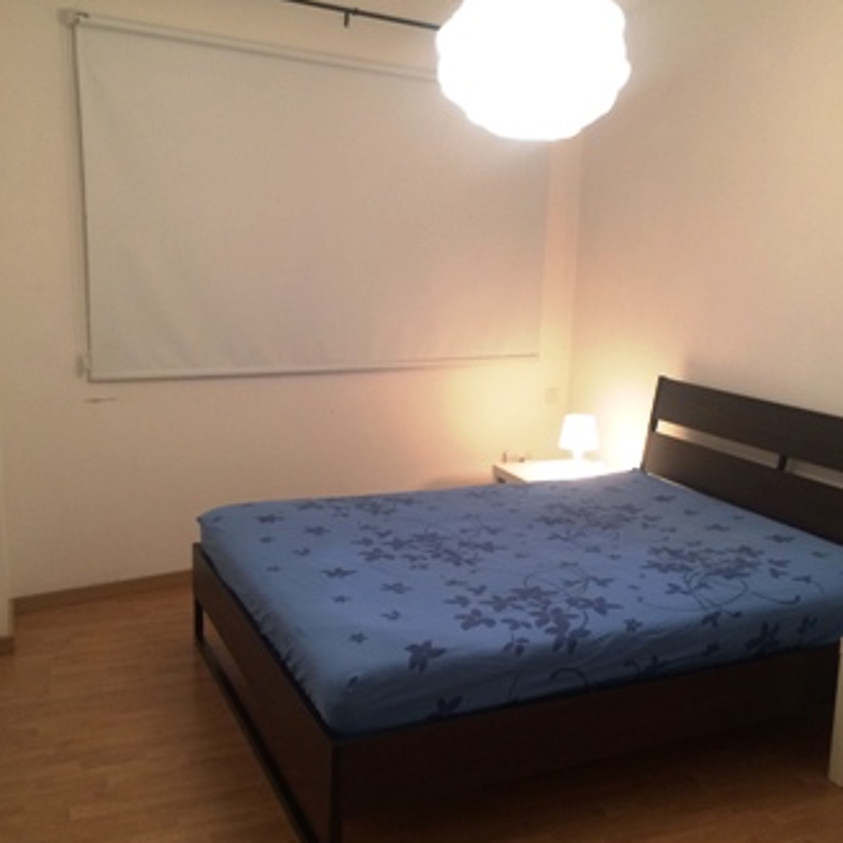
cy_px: 429
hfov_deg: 47.1
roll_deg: -0.7
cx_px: 478
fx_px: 964
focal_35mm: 35
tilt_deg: -12.1
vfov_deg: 47.2
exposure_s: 1/33
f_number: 2.2
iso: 160
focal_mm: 4.15
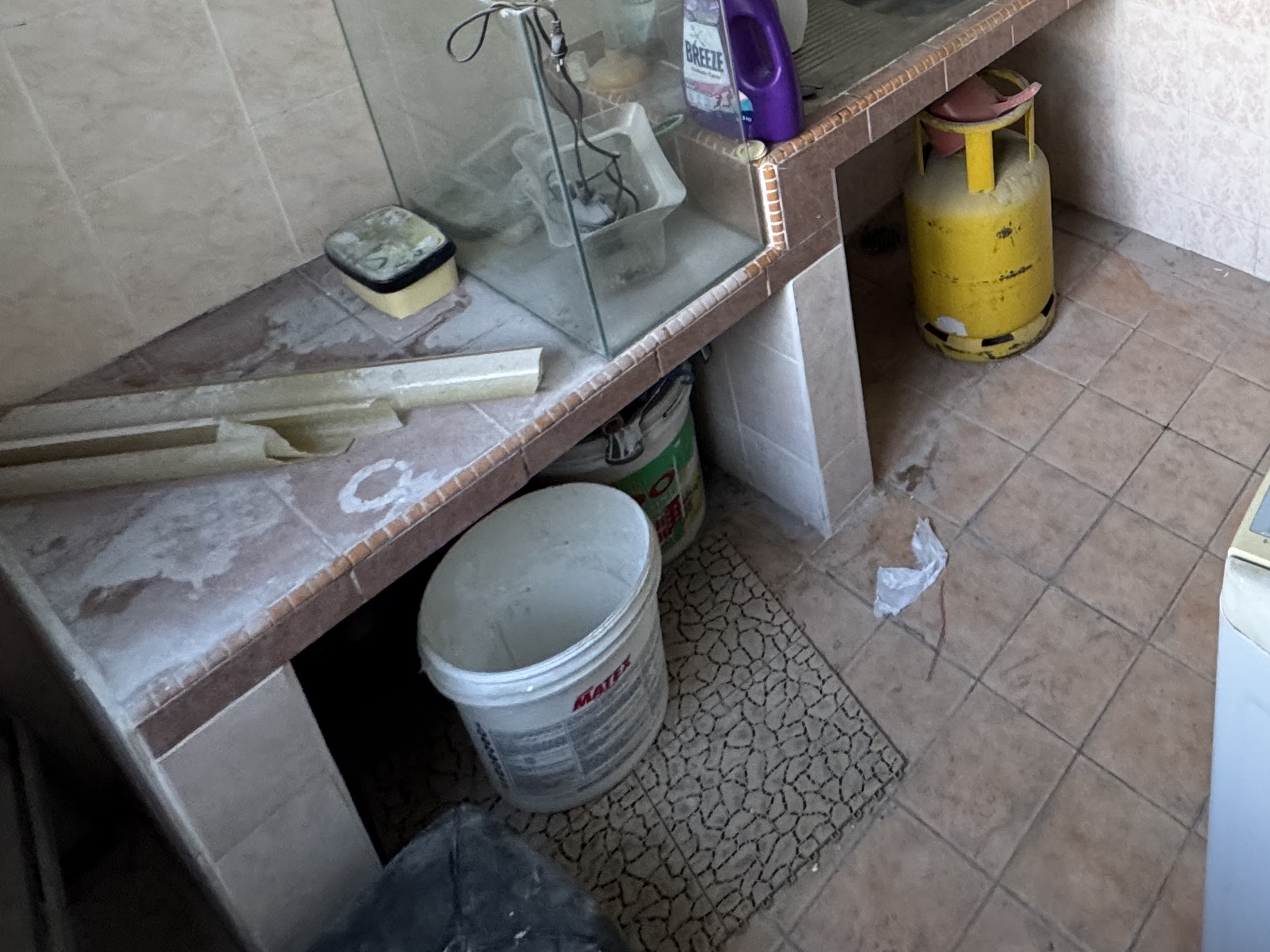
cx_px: 1133
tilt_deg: -23.0
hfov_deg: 52.9
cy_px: -52
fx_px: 1101
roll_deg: -0.7
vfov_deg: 39.7
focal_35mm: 30
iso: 250
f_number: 2.2
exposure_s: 1/100
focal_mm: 2.22
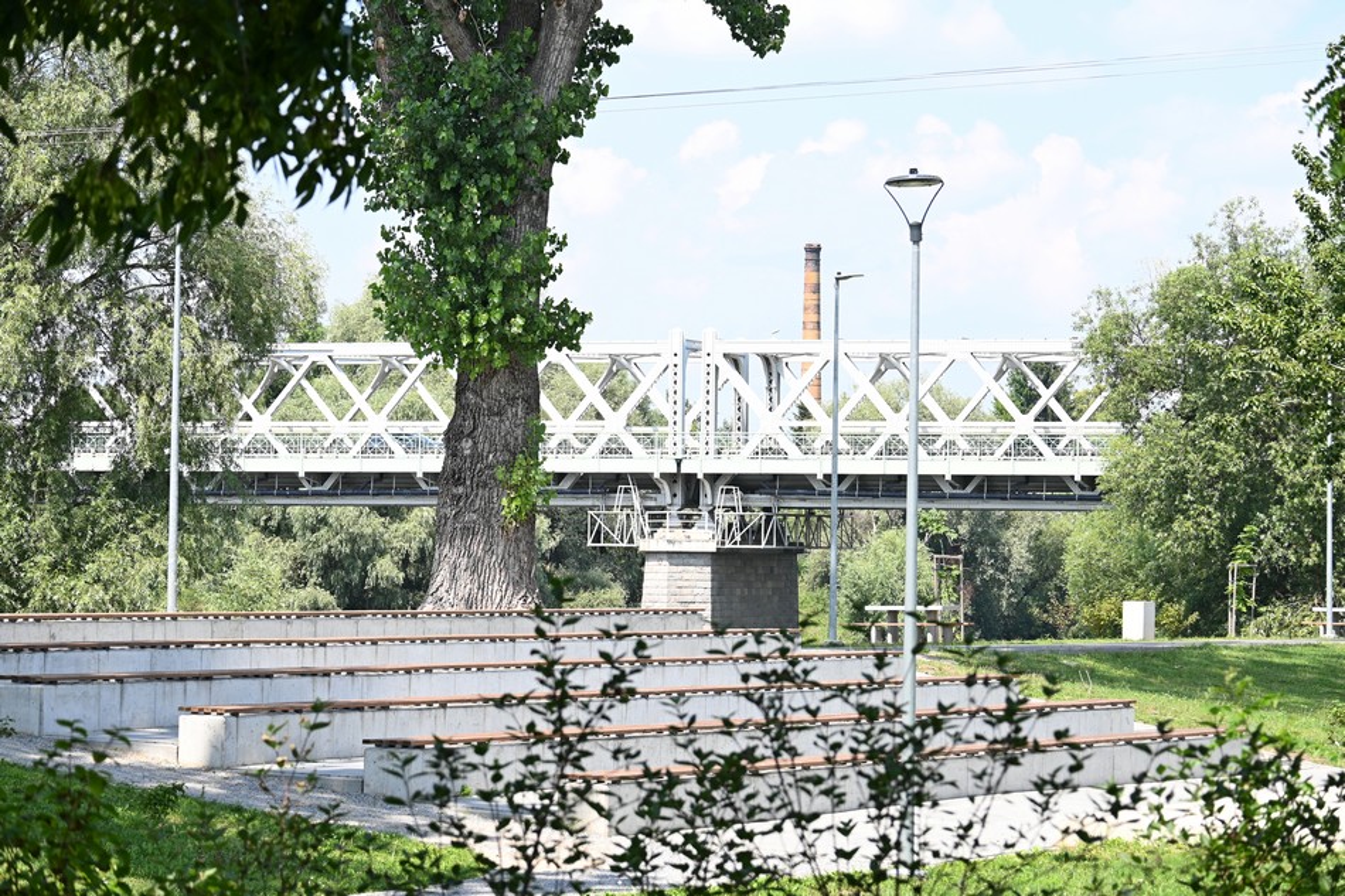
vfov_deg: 11.9
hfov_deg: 17.7
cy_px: 448
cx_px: 672
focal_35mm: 116
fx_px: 4314
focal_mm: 77
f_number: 4.8
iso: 100
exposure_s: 1/250
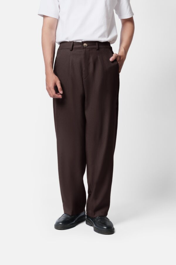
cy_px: 132
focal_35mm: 62
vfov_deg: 32.4
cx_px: 88
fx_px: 455
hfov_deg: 21.9
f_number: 6.4
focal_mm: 41.4
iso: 640
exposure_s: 1/125
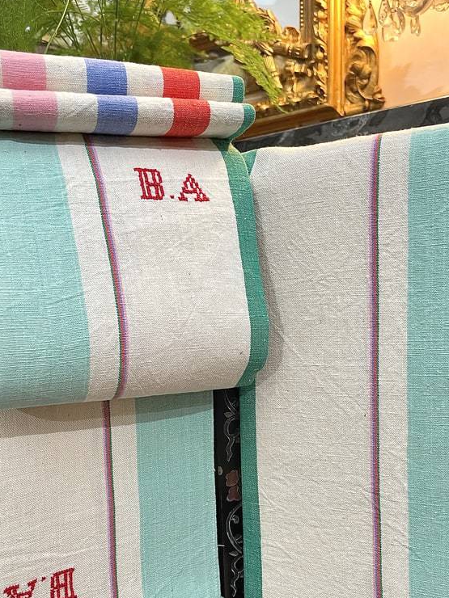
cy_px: 395
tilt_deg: -9.3
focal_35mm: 36
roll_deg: +2.3
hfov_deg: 39.7
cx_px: 217
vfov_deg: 50.5
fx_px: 623
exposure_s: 1/50
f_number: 1.6
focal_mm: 4.2
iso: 100
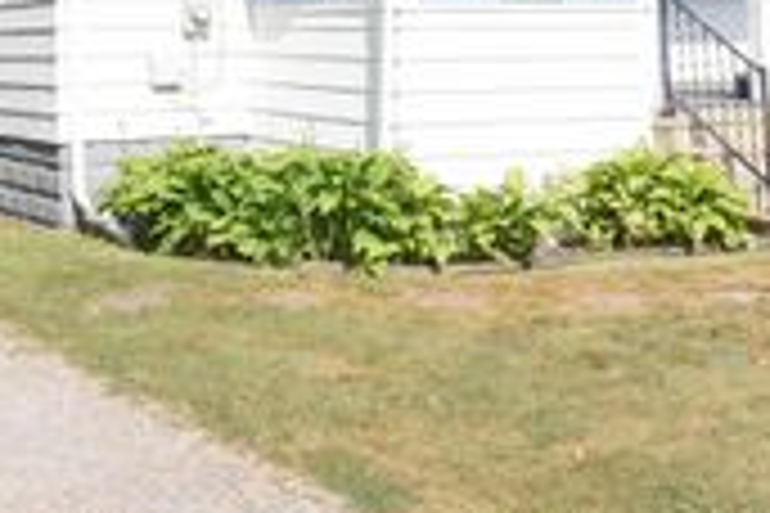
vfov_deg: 16.8
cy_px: -38
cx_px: 216
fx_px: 1690
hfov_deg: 25.4
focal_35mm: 79
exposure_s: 1/200
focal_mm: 18
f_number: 8
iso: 100
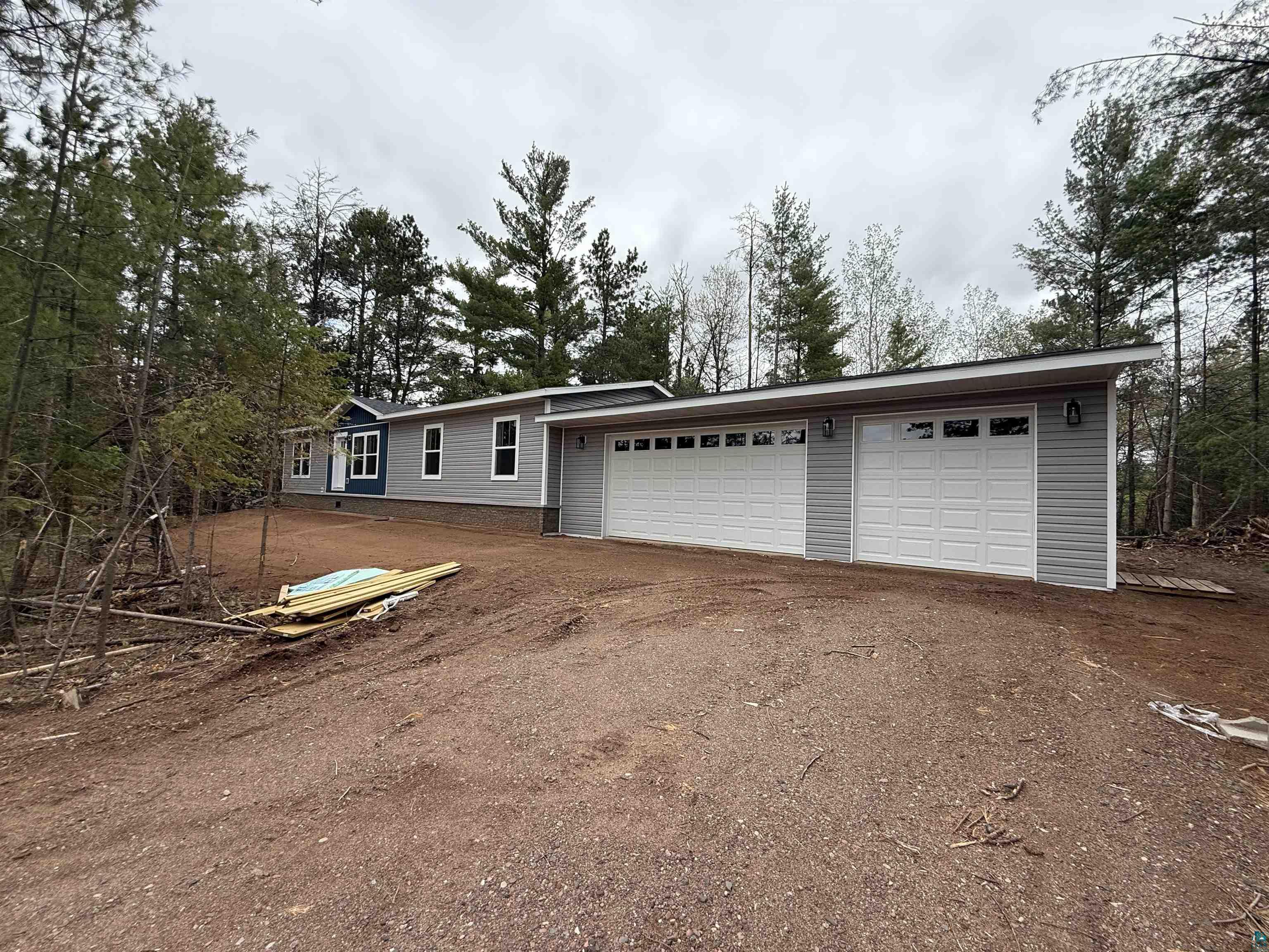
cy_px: 476
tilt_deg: +2.2
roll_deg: -1.9
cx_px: 634
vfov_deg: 85.7
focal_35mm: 14
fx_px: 513
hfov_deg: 102.1
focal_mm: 2.22
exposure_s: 1/1050
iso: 64
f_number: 2.2
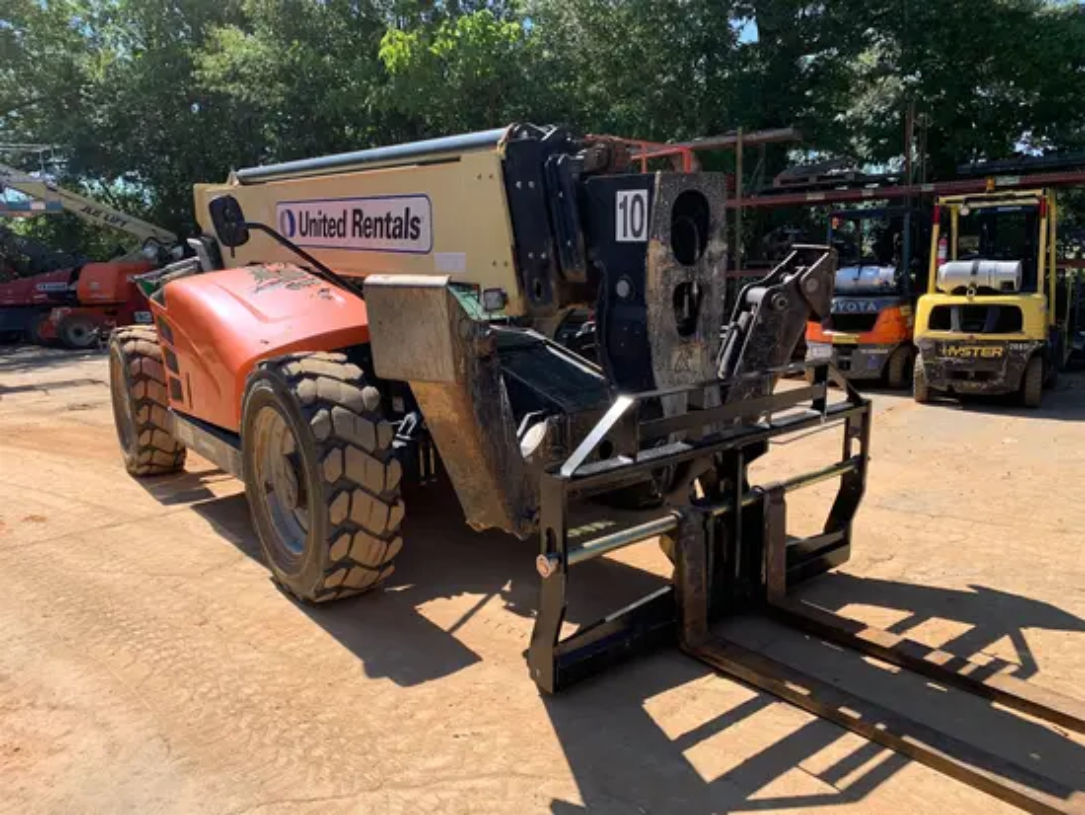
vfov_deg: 53.1
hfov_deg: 67.3
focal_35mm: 26
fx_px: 815
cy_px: 408
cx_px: 542
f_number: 1.8
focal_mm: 4.25
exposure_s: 1/1043
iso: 25
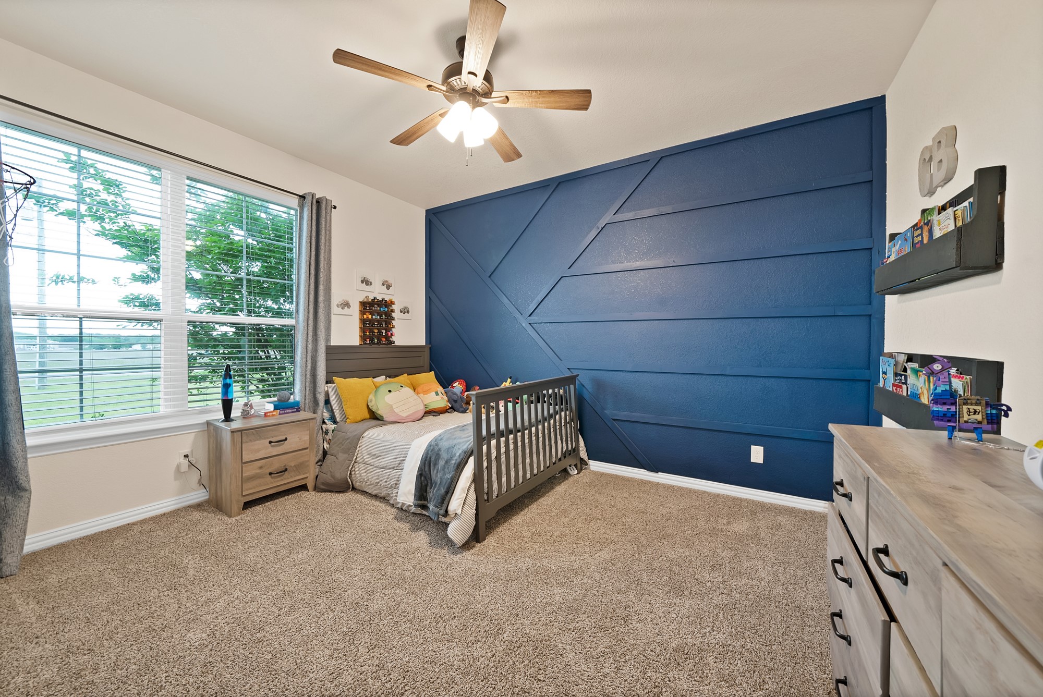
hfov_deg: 112.6
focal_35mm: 12
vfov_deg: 90.1
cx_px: 522
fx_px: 348
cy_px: 348
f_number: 9
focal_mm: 12
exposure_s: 1.6
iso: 640
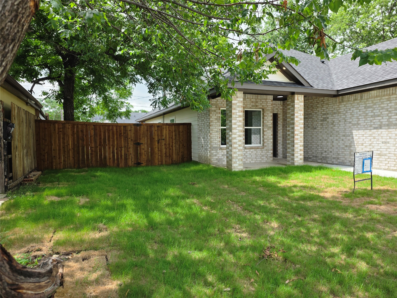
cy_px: 149
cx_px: 198
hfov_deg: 73.9
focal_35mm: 23
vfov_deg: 58.9
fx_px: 264
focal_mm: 6.25
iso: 80
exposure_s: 1/1978
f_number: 1.7
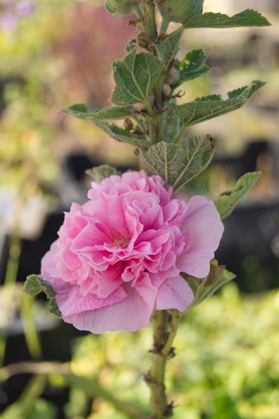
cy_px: 210
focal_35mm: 60
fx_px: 697
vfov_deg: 33.4
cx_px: 140
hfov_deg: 22.6
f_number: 5.6
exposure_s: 1/500
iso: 200
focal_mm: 40
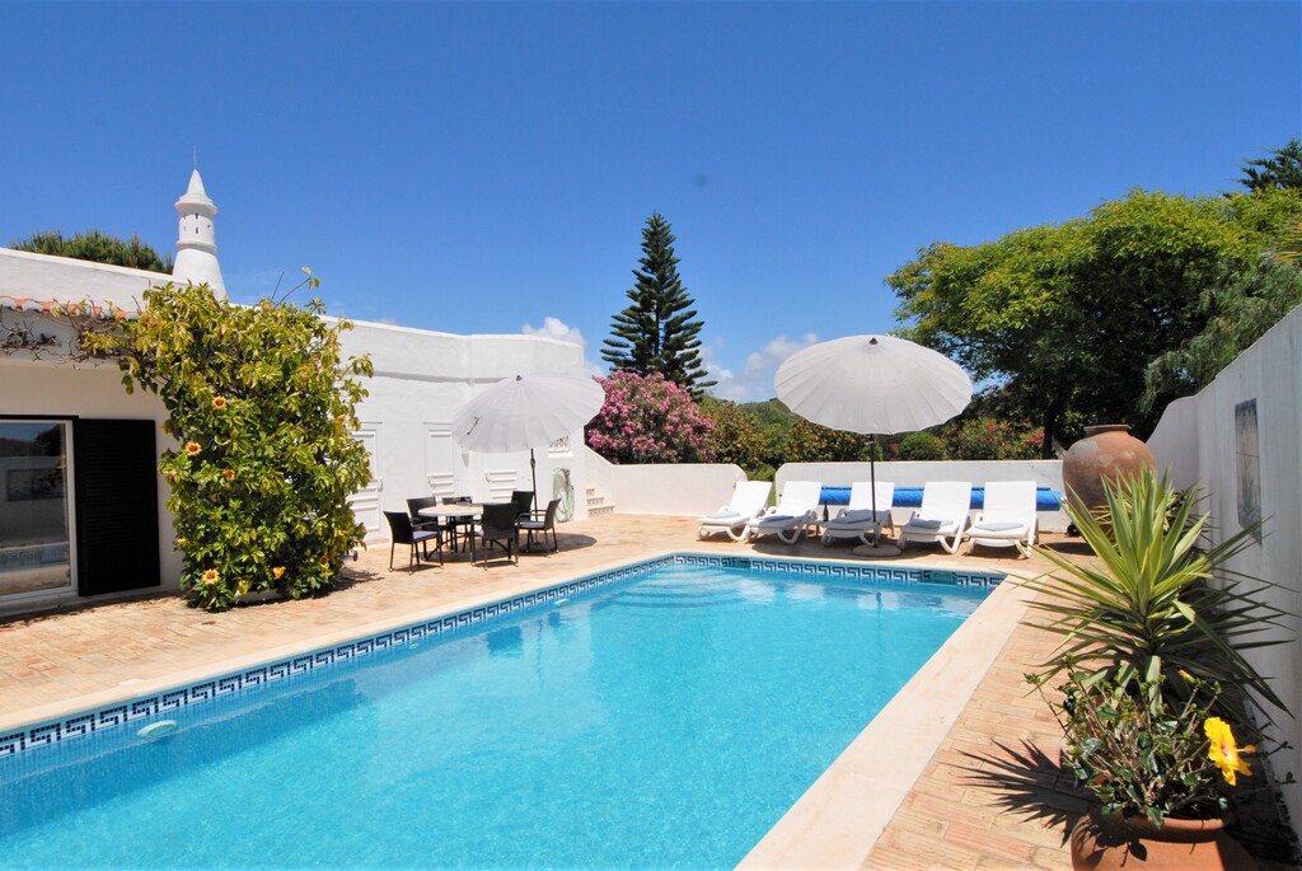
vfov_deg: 67.5
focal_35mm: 18
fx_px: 652
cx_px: 651
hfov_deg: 89.9
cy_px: 436
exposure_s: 1/750
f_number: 14
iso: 320
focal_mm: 12
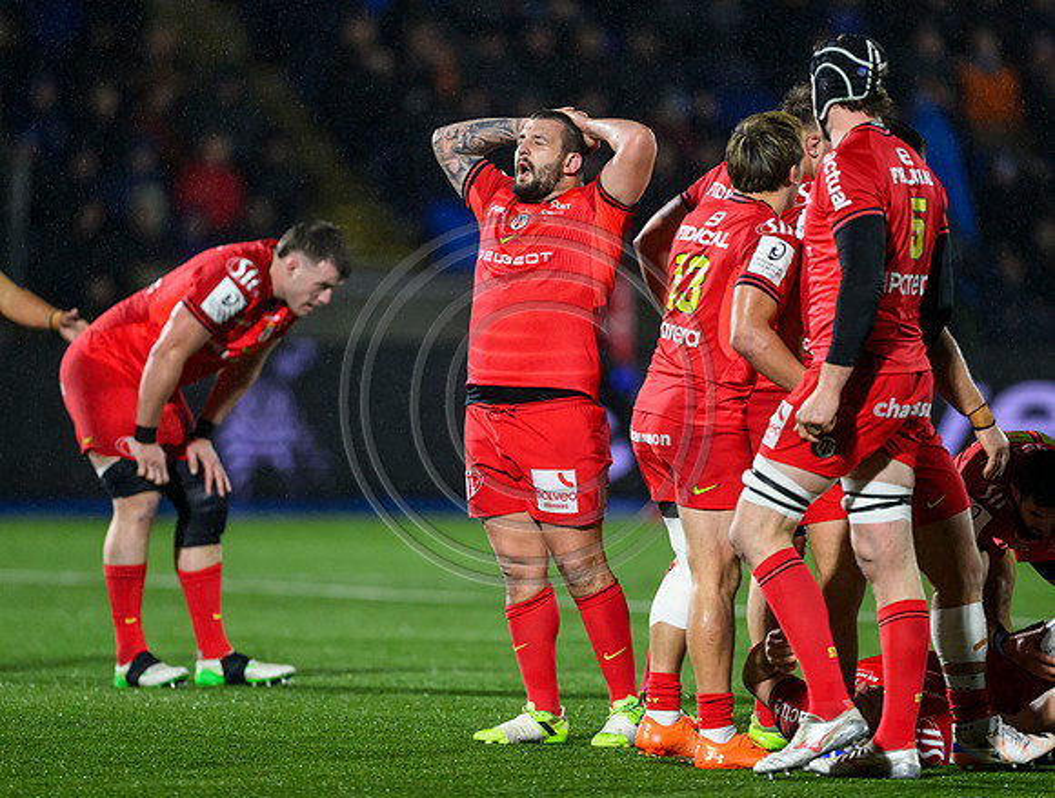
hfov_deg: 4.1
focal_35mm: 485
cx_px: 525
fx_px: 14834
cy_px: 402
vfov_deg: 3.1
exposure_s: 1/1600
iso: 4000
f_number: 3.2
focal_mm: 400
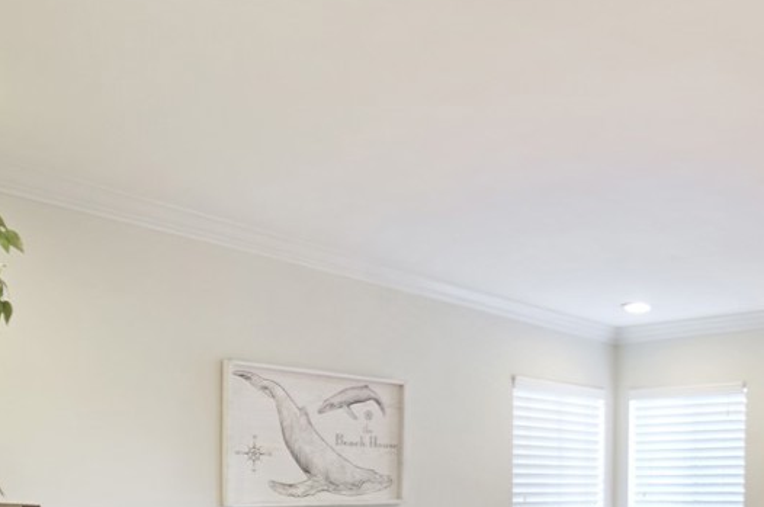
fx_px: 805
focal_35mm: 38
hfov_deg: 46.4
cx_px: 671
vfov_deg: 34.0
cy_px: 402
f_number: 2.8
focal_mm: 13
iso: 100
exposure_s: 1/6
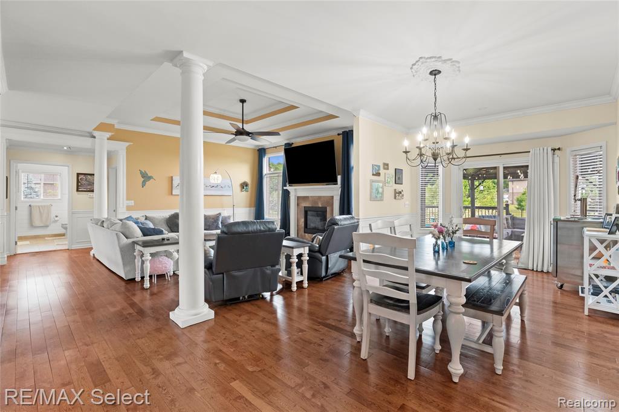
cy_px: 206
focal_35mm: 16
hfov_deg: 96.8
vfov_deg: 73.7
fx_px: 275
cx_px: 310
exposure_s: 1/20
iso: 6400
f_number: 6.3
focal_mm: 16
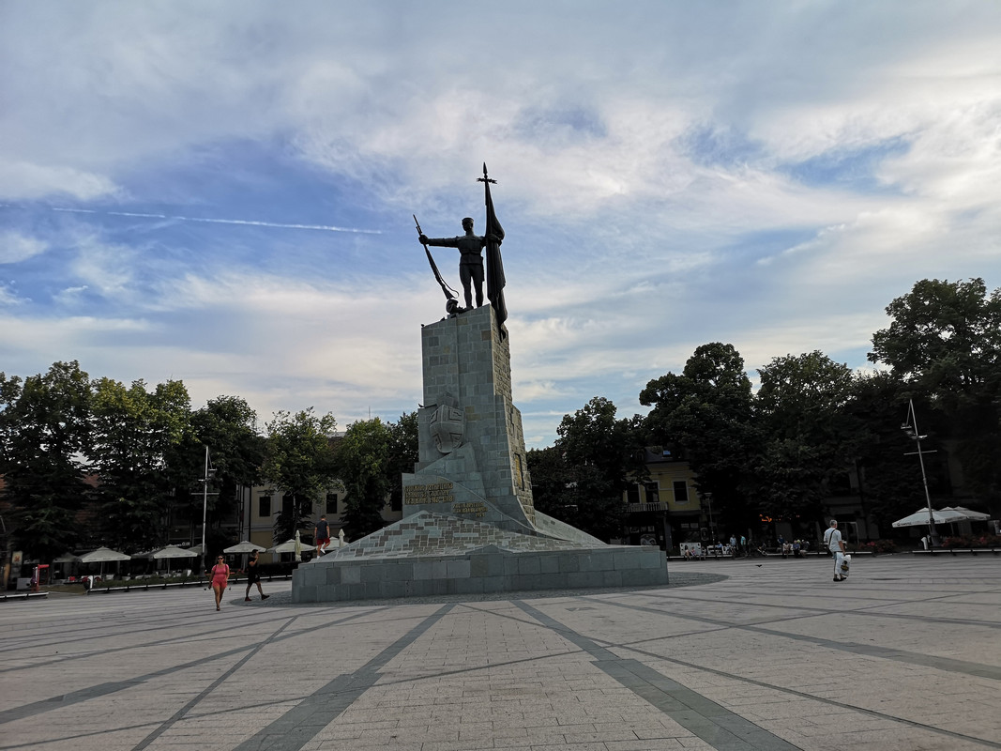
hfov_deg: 65.3
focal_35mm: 27
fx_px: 781
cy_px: 376
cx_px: 500
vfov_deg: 51.3
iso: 50
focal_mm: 3.95
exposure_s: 1/1773
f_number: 1.8
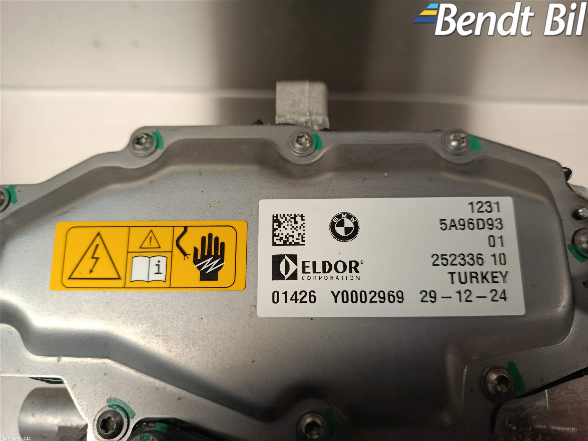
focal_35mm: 24
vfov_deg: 56.8
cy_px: 220
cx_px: 294
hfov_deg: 71.6
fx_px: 408
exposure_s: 1/50
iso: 659
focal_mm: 5.24
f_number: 1.7
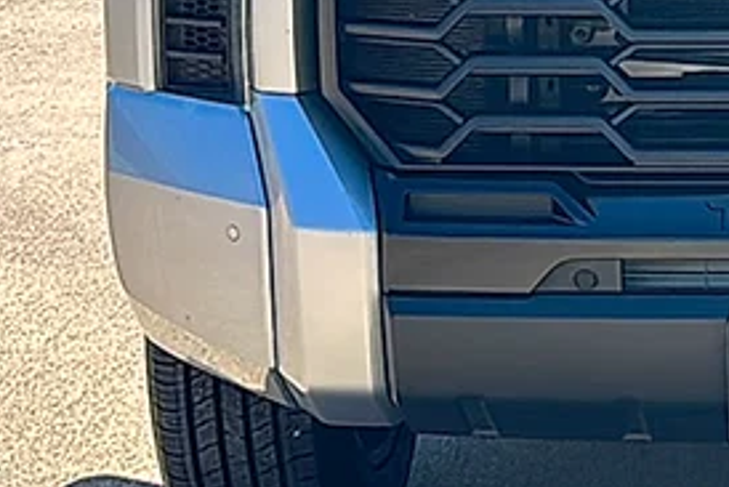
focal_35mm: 101
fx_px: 2046
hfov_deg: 19.0
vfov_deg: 13.3
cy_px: -33
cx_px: 894
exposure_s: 1/5291
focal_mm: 6.86
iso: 80
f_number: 1.78
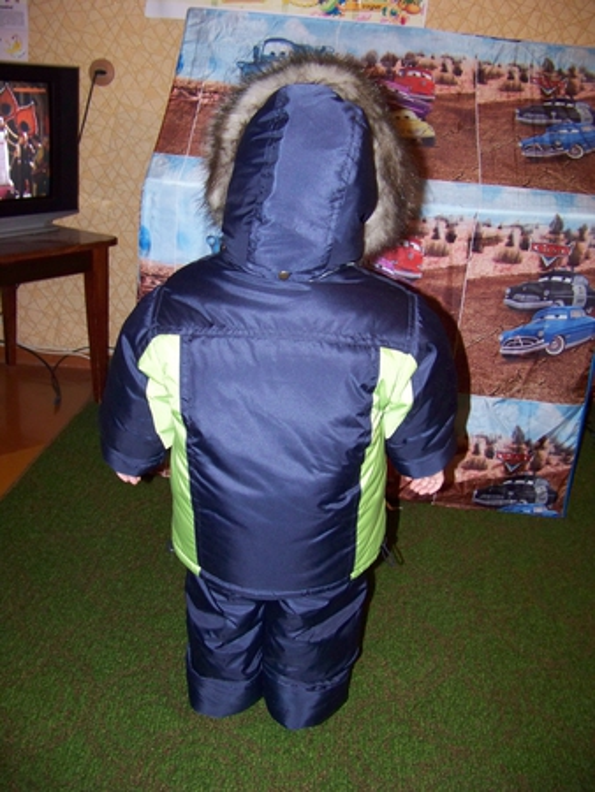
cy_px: 396
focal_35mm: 36
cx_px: 298
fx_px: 824
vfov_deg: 51.3
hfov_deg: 39.7
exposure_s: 1/30
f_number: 2.8
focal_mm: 5.85
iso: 200
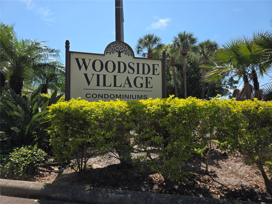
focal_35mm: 23
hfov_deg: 73.9
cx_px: 136
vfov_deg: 58.9
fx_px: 181
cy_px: 102
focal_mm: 6.3
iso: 80
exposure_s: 1/4650
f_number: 1.7
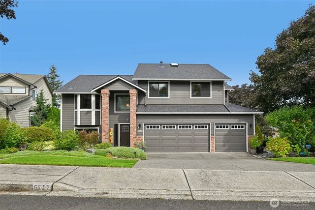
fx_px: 184
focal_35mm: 21
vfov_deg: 59.5
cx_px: 158
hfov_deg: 81.2
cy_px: 105
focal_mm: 21
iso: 400
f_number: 8
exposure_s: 1/800
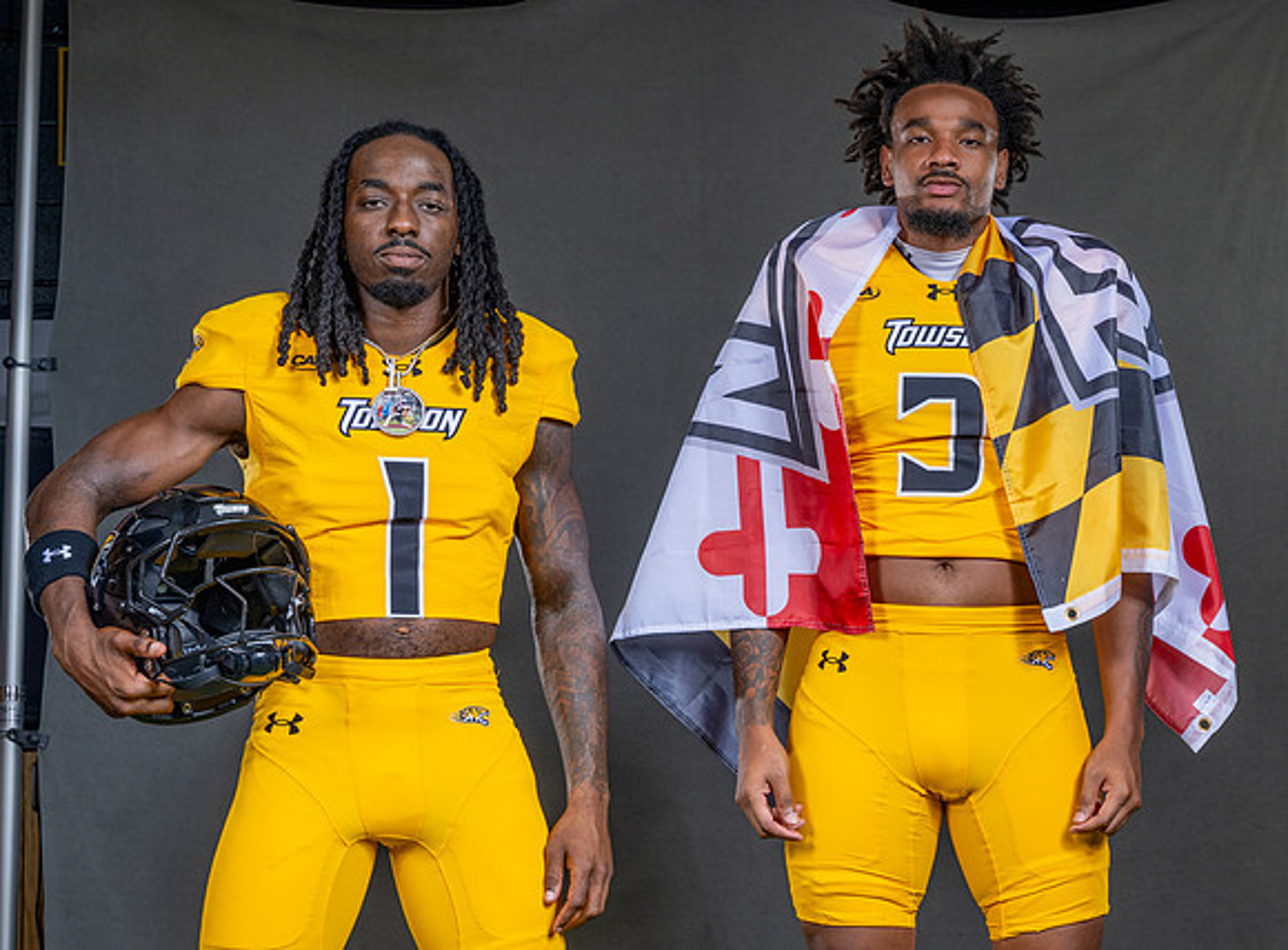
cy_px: 536
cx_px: 953
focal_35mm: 68
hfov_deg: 28.2
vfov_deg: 21.3
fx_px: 2531
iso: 100
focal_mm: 44
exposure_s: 1/200
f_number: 8
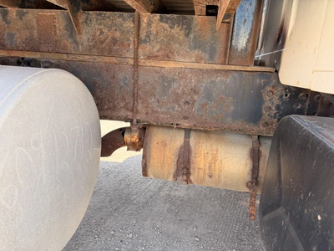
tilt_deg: -9.1
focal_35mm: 24
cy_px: 126
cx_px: 167
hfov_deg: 71.6
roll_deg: -2.5
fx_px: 232
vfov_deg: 56.8
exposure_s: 1/372
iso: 100
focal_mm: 6.76
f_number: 1.78
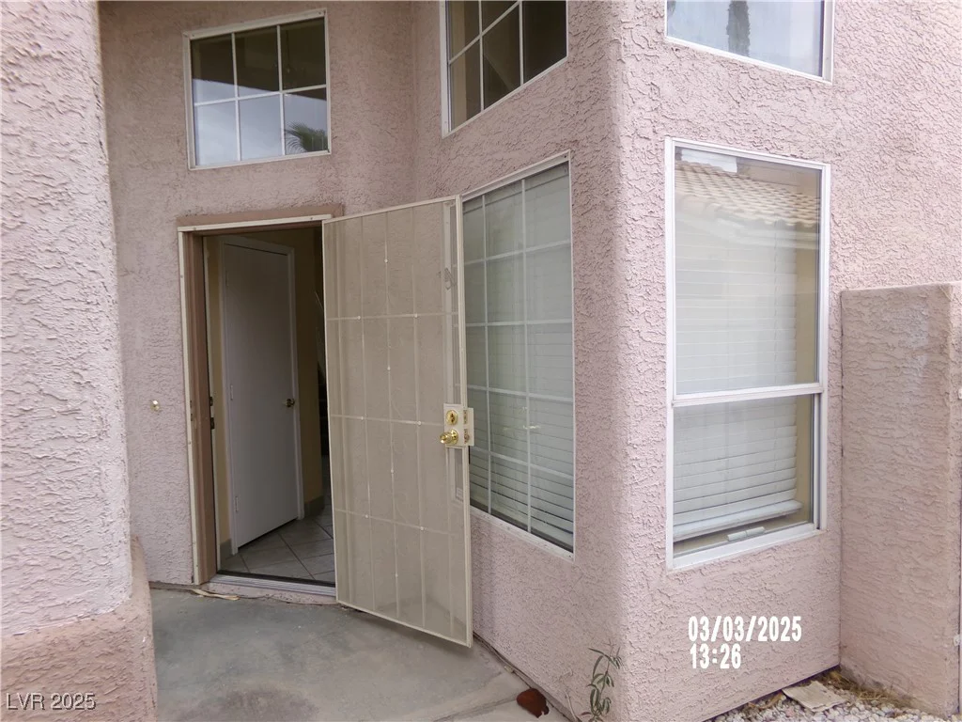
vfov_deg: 56.8
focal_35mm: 24
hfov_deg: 71.6
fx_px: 667
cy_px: 361
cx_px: 481
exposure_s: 1/240
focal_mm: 4.3
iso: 100
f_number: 3.7
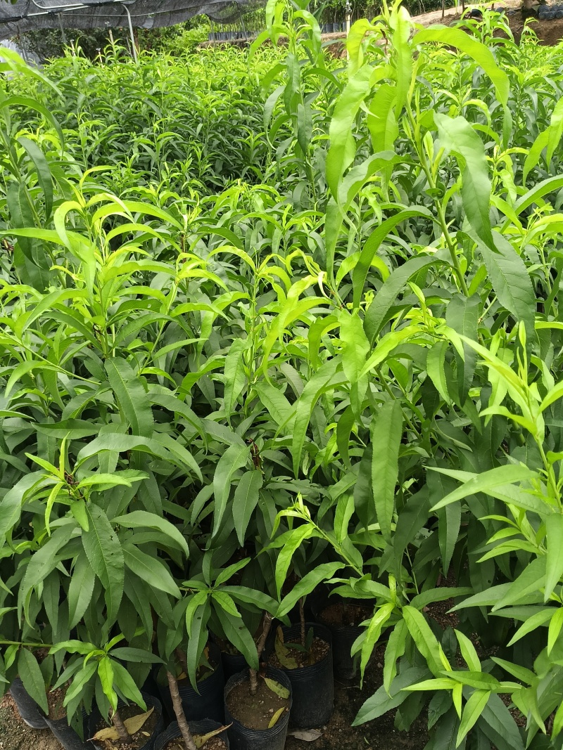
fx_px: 651
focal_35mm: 30
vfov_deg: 60.0
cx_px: 282
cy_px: 375
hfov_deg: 46.8
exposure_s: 1/202
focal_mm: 3.61
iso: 50
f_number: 1.8
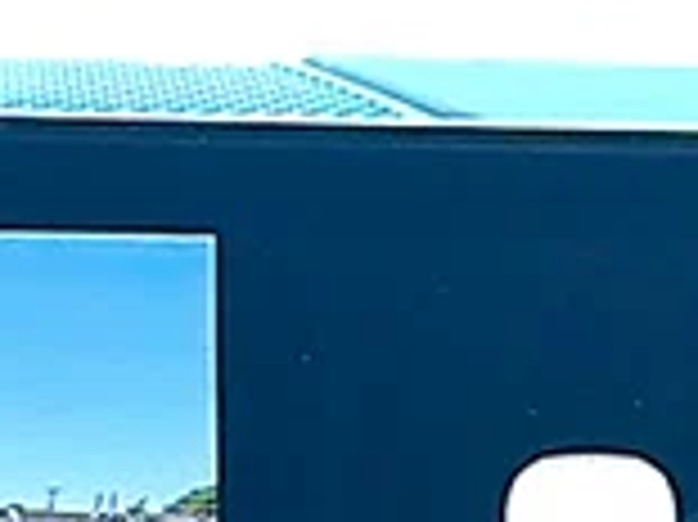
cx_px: -117
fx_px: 3647
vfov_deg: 8.0
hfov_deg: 10.8
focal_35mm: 181
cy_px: 808
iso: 80
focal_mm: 6.86
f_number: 1.78
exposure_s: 1/364
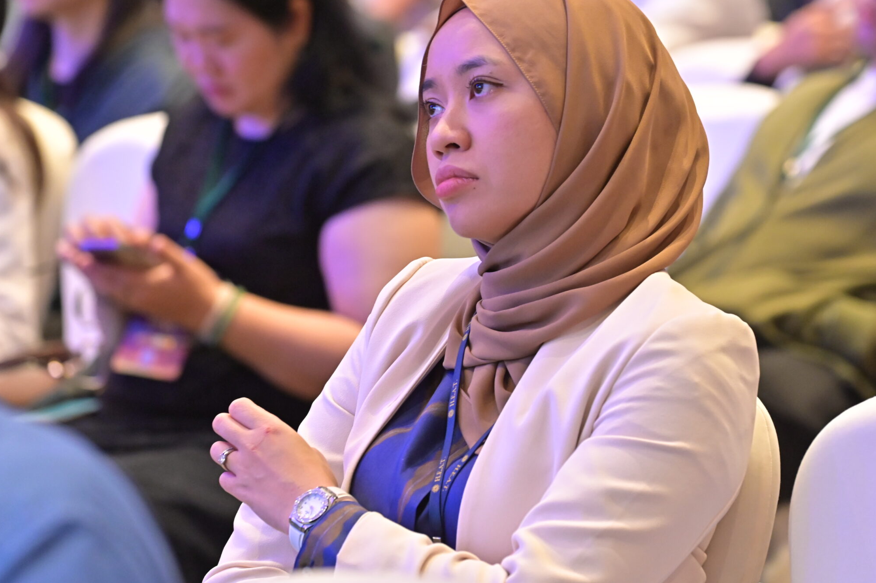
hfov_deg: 8.1
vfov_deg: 5.4
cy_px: 224
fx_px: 6202
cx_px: 486
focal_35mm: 255
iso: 5000
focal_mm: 200
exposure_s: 1/80
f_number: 5.6
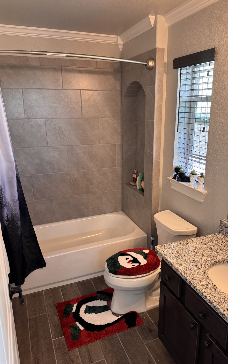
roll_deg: +1.2
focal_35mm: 26
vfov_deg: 70.4
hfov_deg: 47.5
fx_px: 258
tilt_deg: -15.1
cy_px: 181
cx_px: 127
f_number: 1.78
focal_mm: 6.76
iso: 200
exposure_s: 1/120
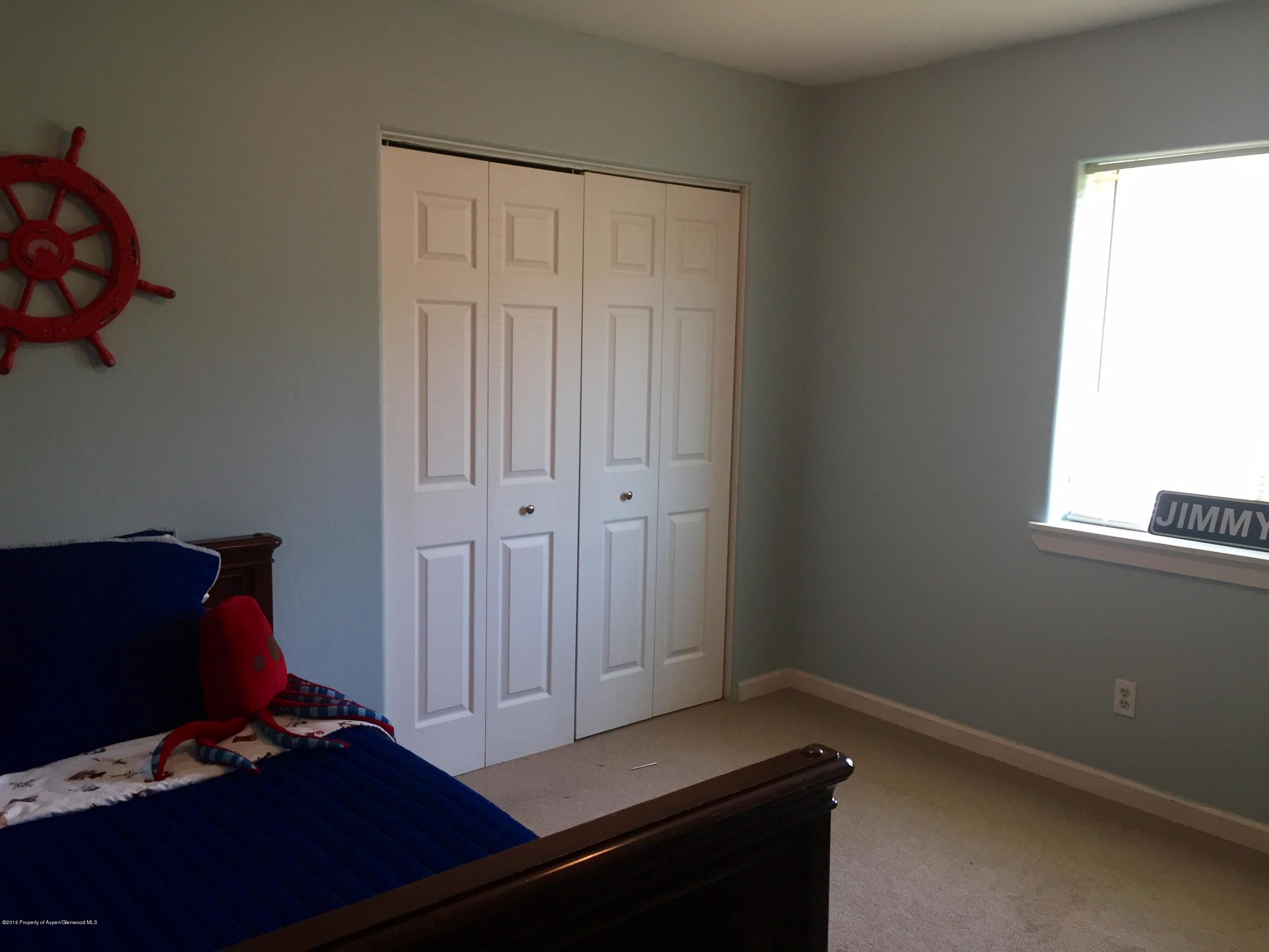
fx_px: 1063
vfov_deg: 48.2
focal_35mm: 29
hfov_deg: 61.7
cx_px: 634
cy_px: 476
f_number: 2.2
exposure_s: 1/30
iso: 64
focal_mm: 4.15
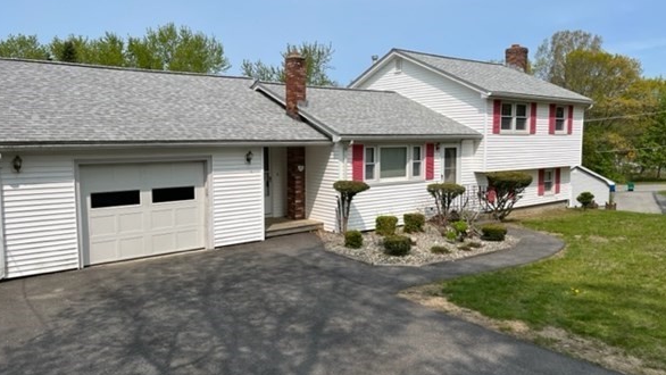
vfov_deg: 40.2
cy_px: 182
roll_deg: +0.2
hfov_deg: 66.0
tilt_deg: -6.5
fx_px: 512
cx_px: 330
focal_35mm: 29
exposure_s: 1/4484
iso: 50
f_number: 1.6
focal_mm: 5.1
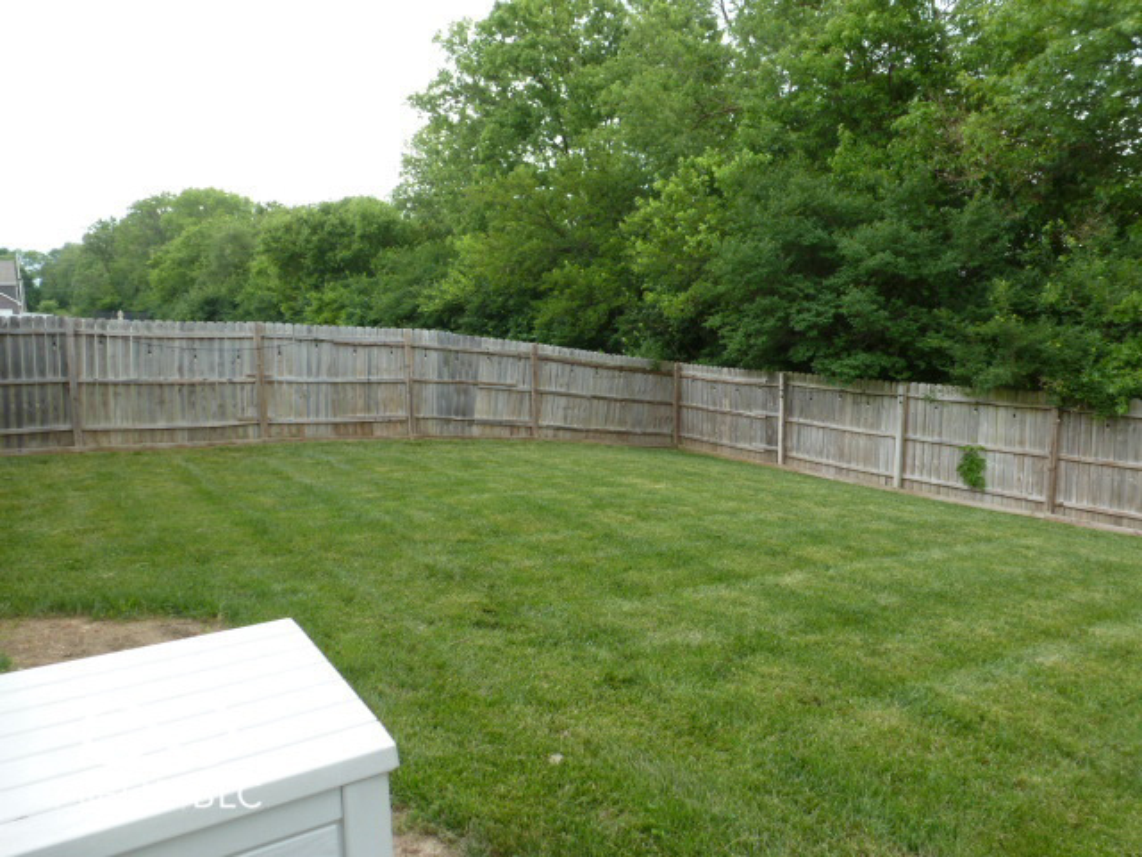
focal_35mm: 24
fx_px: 792
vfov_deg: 56.8
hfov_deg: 71.6
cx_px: 571
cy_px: 428
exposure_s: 1/125
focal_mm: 4.3
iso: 100
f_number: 4
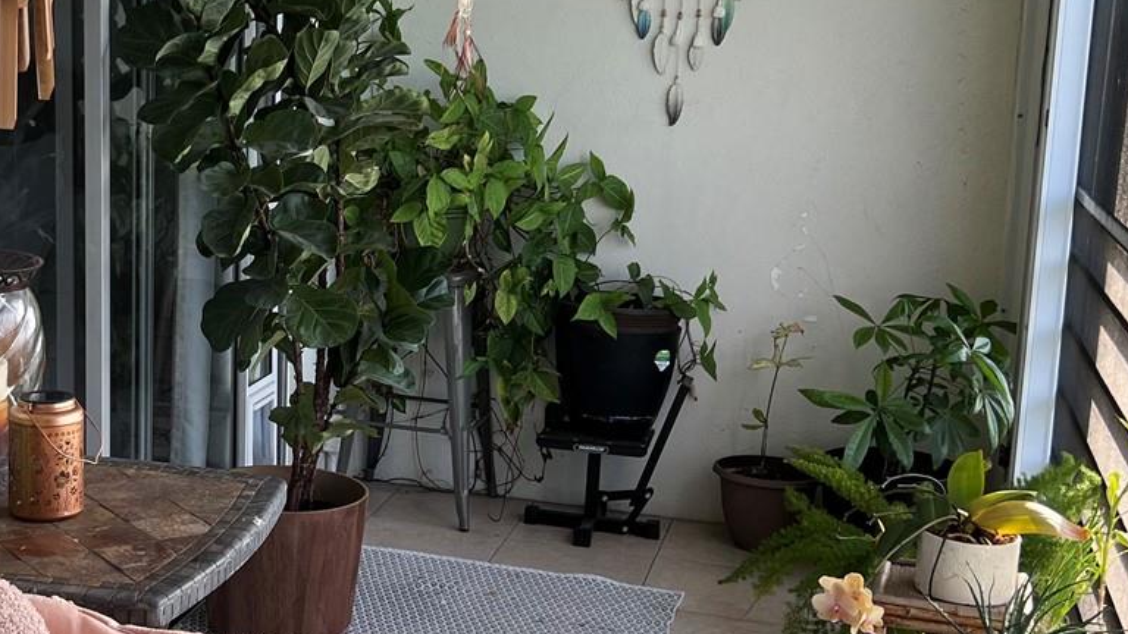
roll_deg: -0.9
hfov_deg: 34.4
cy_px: 302
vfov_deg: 20.4
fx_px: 1765
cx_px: 229
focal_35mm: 59
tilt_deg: -10.7
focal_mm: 5.7
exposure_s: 1/294
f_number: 1.5
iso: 50
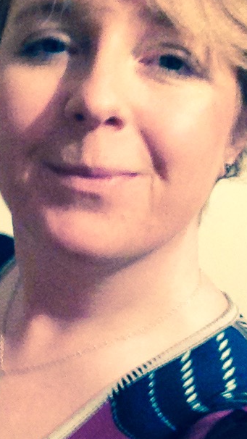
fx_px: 885
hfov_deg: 15.7
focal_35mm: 76
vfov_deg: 27.8
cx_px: 36
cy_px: 248
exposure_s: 1/20
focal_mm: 2.15
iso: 400
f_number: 2.4
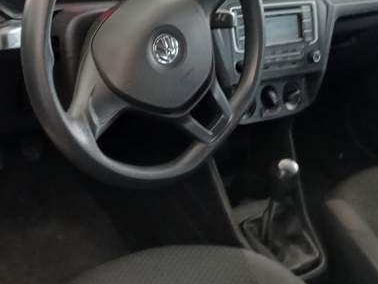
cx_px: 144
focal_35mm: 55
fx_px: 601
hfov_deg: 34.7
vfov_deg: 26.5
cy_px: 115
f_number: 1.8
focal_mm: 3.98
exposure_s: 1/24
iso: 400
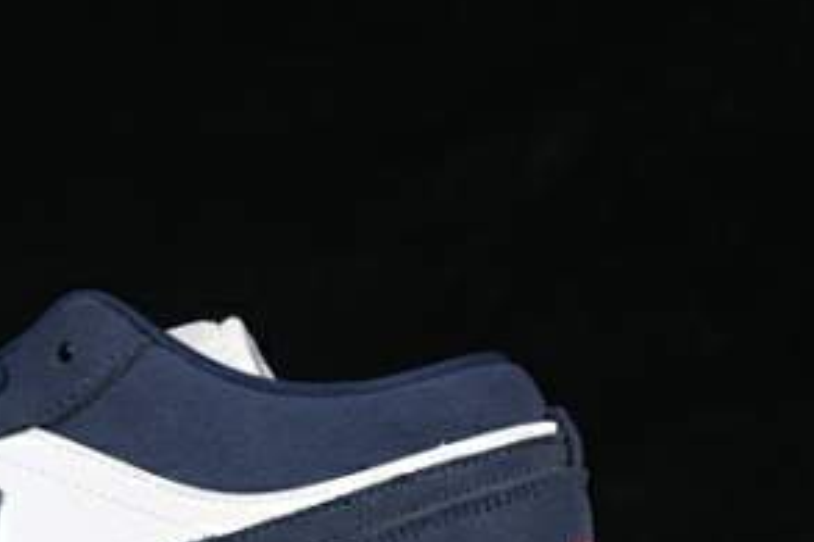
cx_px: -75
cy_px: 431
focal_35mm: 187
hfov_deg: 10.9
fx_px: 4226
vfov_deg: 7.3
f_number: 7.1
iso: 160
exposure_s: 1/80
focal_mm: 50
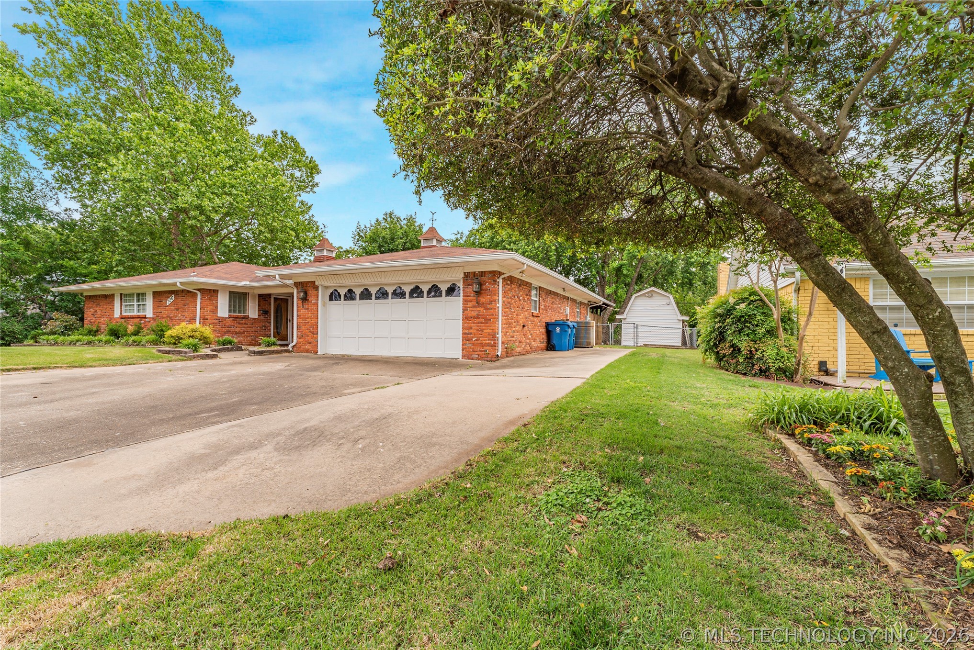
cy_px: 325
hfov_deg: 100.0
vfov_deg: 77.0
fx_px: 409
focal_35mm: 15
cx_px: 487
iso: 100
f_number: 16
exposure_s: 1/45
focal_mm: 15.1
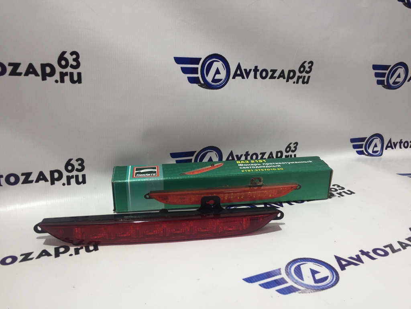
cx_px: 206
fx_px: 344
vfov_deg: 48.2
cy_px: 154
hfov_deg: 61.7
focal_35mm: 29
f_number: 2.2
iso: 50
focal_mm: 4.15
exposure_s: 1/100
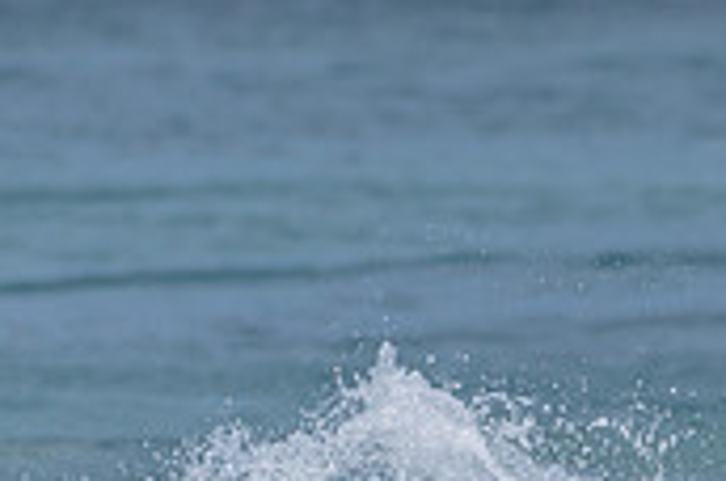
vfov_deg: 0.7
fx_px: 41687
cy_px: 578
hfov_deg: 1.0
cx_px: 786
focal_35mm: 2071
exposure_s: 1/2000
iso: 200
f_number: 5.6
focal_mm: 500
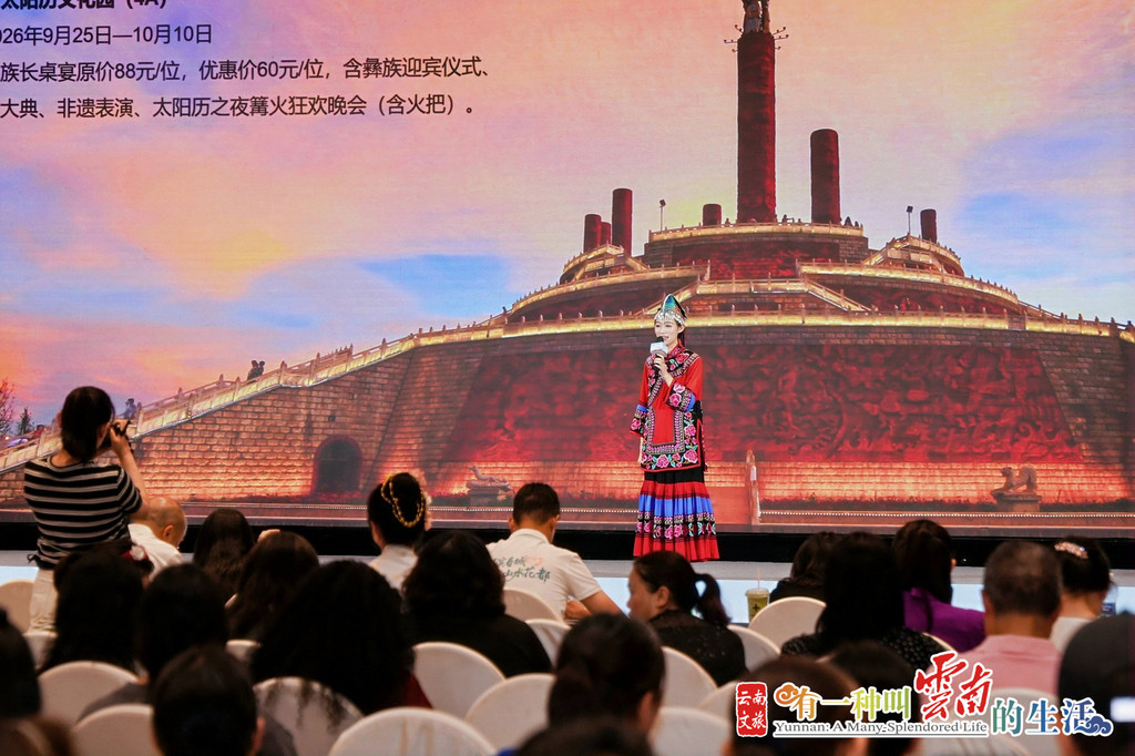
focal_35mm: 105
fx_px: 3309
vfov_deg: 13.0
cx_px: 568
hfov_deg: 19.5
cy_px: 378
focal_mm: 70
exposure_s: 1/125
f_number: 4
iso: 500
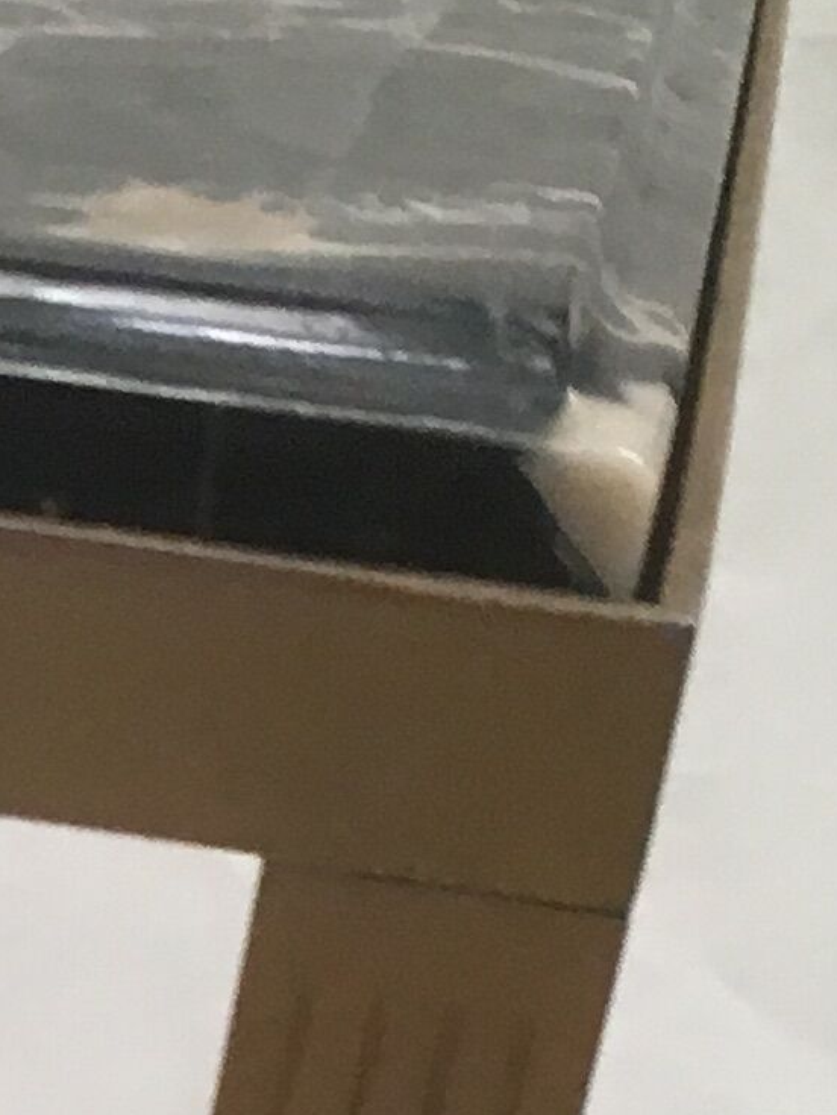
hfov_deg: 8.8
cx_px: -840
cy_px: 2030
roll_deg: -5.7
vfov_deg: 11.5
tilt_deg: -29.4
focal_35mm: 159
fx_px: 5122
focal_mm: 4.15
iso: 50
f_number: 2.2
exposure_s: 1/33
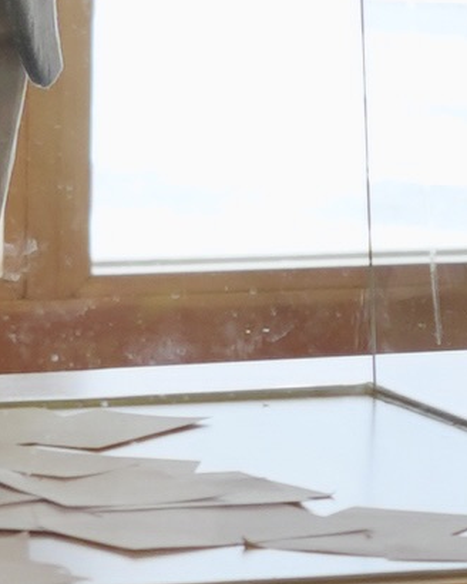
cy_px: 71
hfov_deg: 2.6
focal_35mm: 594
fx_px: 10262
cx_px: 840
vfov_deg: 3.3
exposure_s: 1/80
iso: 400
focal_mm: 66
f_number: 5.6
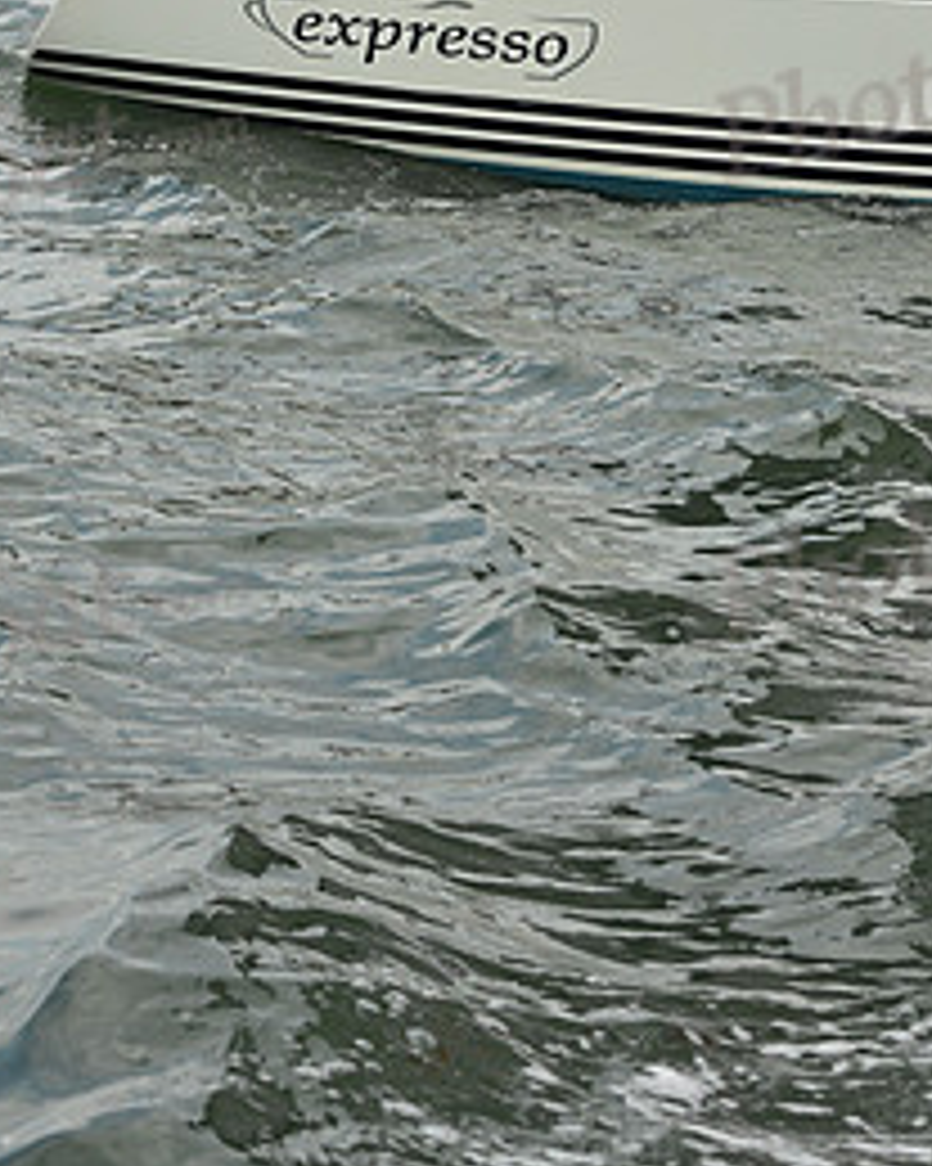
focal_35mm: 147
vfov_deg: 12.9
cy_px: -104
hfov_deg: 10.5
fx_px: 5071
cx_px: 484
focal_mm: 70
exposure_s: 1/1250
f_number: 8
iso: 320
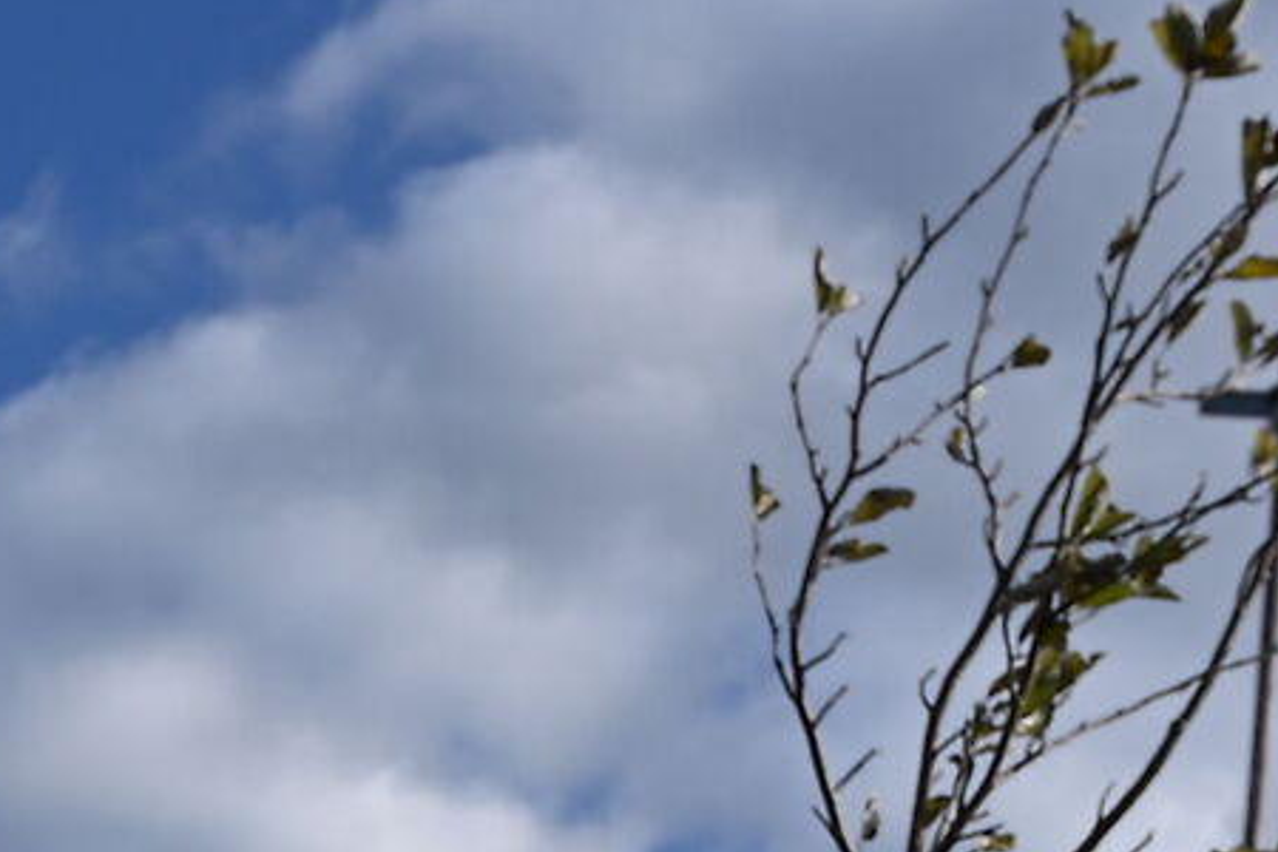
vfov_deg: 9.5
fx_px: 4544
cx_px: -400
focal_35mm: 128
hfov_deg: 15.2
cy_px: 2032
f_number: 8
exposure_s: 1/500
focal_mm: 24
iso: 100
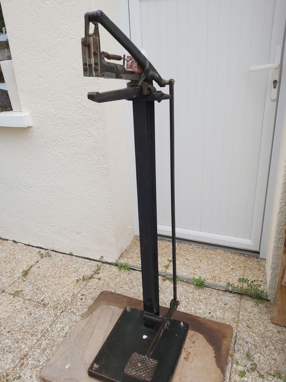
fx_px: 286
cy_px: 191
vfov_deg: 67.3
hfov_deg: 53.1
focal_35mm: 26
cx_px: 143
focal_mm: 3.92
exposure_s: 1/467
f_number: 1.7
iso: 64
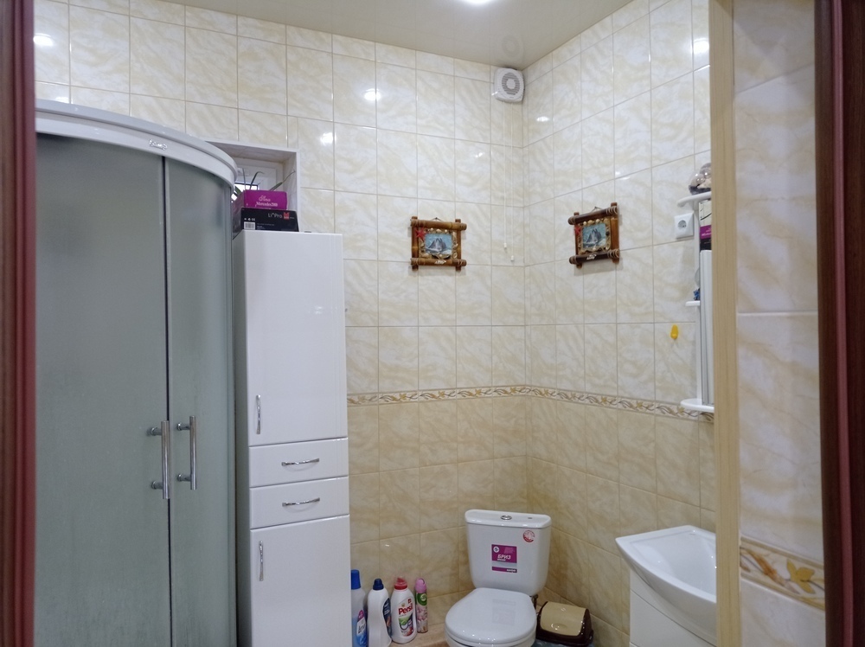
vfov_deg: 49.7
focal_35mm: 28
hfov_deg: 63.5
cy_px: 324
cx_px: 432
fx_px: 699
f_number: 1.79
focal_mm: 4.74
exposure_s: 1/33.3
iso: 175
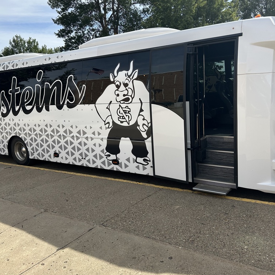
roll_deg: +2.1
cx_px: 137
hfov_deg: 52.5
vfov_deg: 52.5
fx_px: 279
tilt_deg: -6.5
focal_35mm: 31
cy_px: 128
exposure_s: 1/3165
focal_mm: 5.7
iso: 50
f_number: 1.5
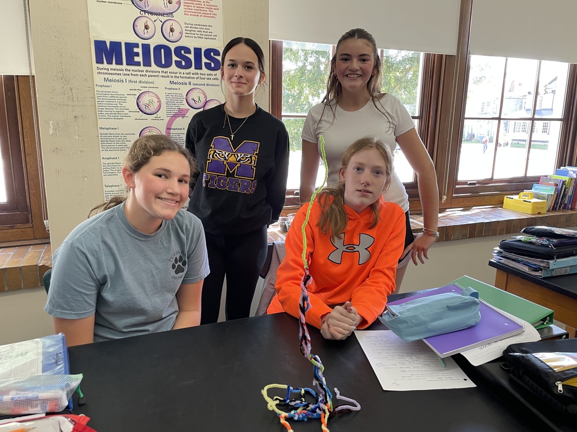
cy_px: 216
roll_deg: -0.7
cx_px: 288
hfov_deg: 67.3
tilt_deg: -12.8
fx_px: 433
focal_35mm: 26
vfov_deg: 53.1
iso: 100
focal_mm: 4.2
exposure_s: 1/60
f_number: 1.6
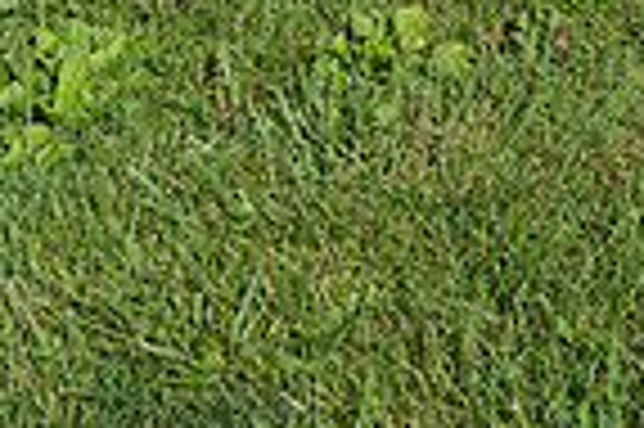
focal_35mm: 128
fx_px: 2288
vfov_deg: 9.1
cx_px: 468
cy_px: -757
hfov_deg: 16.0
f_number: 14
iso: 400
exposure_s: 1/320
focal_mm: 31.5
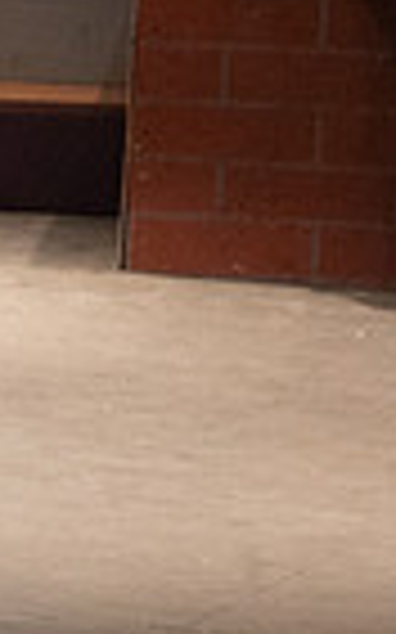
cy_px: -49
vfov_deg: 1.6
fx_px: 23128
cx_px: -832
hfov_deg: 1.0
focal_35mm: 1338
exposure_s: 1/200
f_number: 6.3
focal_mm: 320
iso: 10000
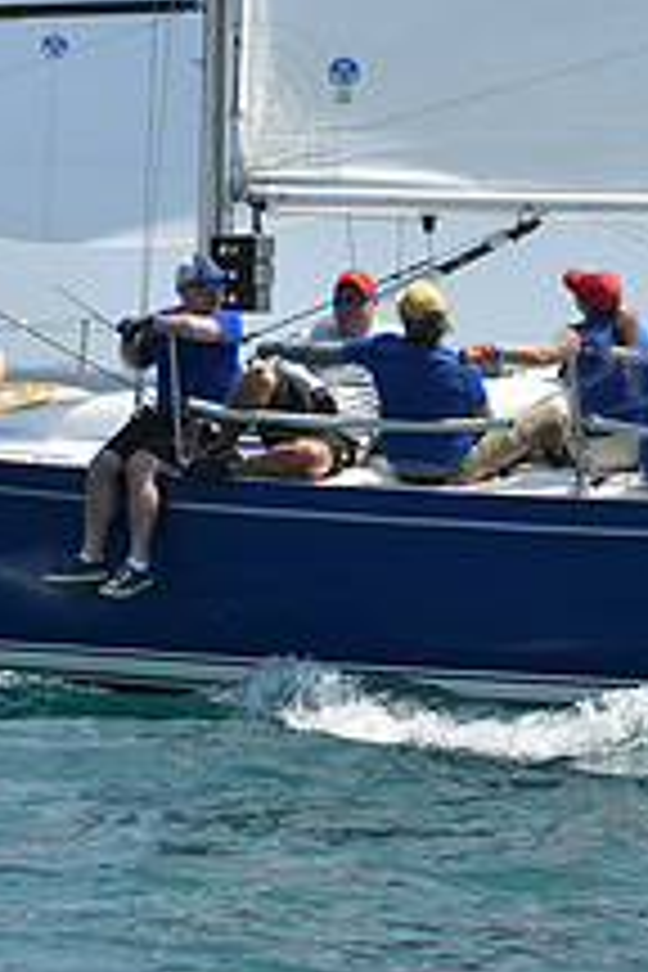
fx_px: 7235
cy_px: 137
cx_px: 324
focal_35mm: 268
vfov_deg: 7.7
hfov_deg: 5.1
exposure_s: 1/1250
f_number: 8
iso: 250
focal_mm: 100
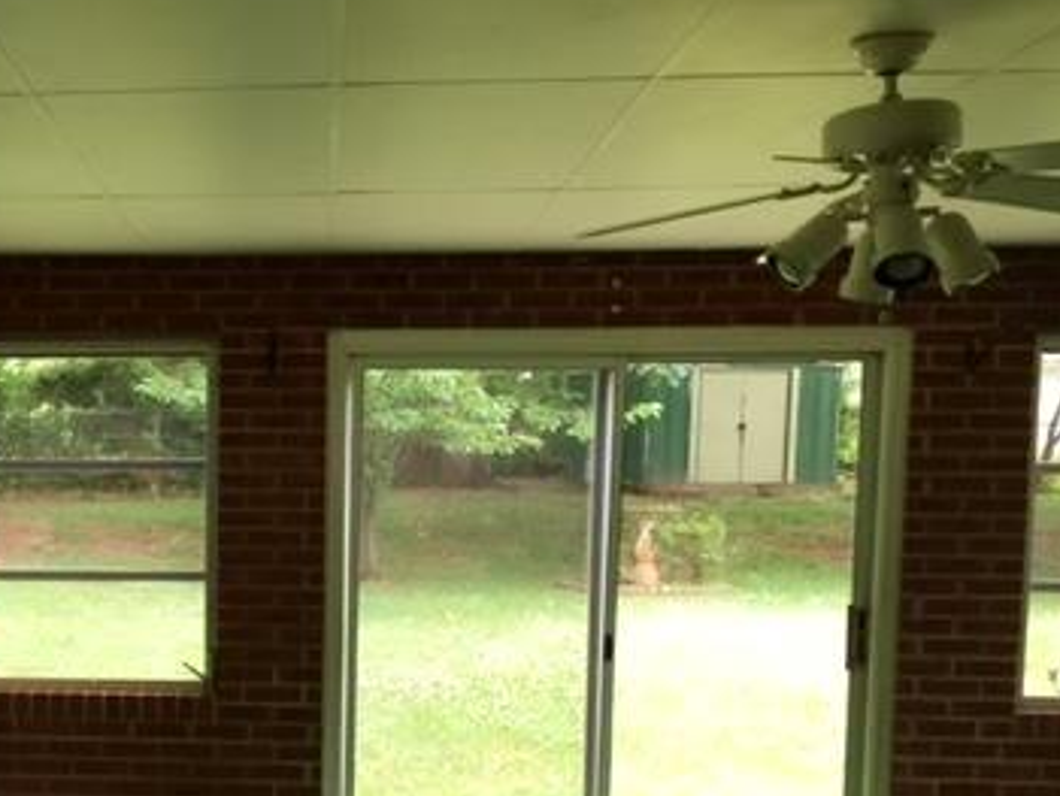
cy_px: 630
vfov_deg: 27.1
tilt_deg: -5.5
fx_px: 1624
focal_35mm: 53
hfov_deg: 34.6
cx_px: 151
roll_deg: -1.0
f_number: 2.2
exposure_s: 1/120
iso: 50
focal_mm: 4.15
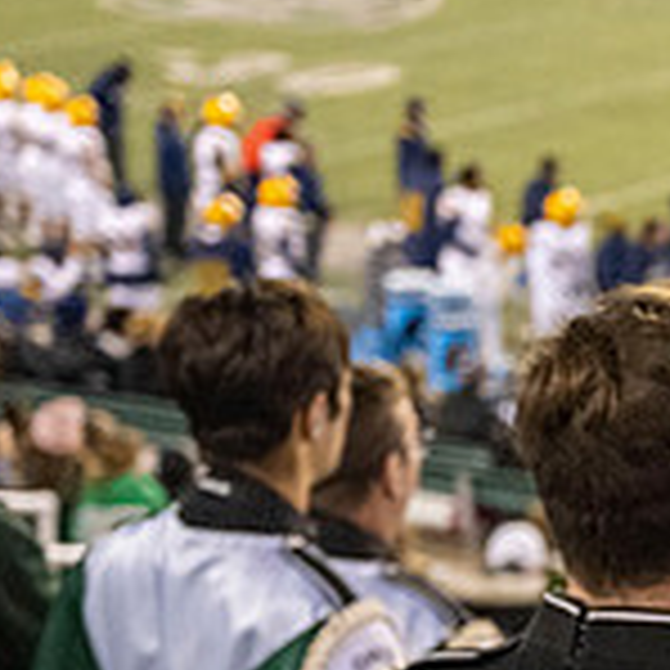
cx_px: 1129
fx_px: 3635
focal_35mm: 166
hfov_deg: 10.1
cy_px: 510
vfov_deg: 10.5
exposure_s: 1/500
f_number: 4
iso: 3200
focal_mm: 50
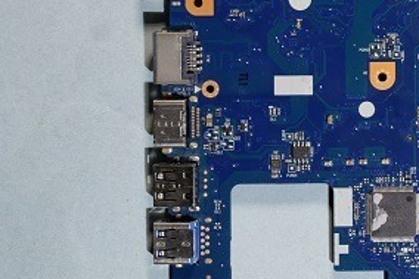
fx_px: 1198
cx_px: 468
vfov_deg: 13.0
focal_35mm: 103
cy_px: -38
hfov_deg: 19.0
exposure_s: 1/4
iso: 100
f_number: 8
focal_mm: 26
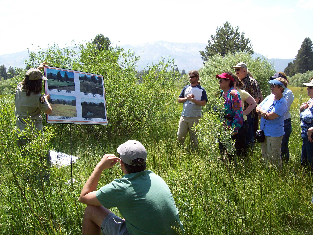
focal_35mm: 36
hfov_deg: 51.4
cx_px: 156
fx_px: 326
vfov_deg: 39.7
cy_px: 118
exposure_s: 1/269
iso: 80
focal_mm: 6
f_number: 4.8
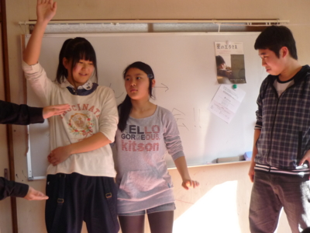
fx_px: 439
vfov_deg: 29.7
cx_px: 155
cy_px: 116
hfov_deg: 38.9
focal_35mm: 49
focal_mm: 6.3
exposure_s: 1/80
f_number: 2.9
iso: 200
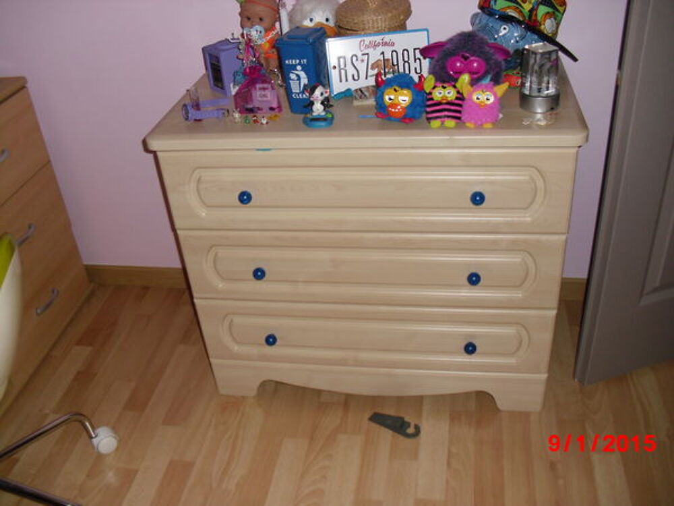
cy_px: 253
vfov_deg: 39.7
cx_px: 337
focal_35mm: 36
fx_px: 701
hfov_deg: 51.4
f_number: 3.1
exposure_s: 1/60
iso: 100
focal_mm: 6.3
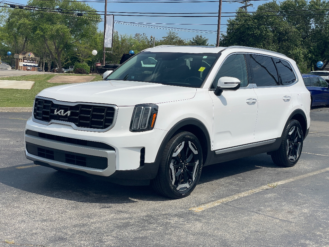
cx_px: 164
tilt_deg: -3.1
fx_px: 494
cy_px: 124
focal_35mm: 52
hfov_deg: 36.8
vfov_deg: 28.0
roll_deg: -3.2
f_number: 2
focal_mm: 6
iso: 25
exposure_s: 1/2519
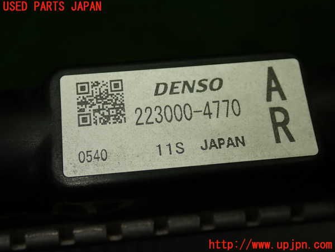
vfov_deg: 29.1
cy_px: 126
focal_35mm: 50
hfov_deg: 38.2
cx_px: 168
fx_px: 484
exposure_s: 1/100
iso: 100
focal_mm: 9.01
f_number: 3.2
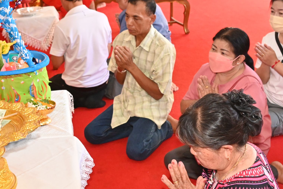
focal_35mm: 63
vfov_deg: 21.5
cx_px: 77
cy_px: 59
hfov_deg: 31.4
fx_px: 495
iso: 3200
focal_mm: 25.5
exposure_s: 1/200
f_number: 4.2
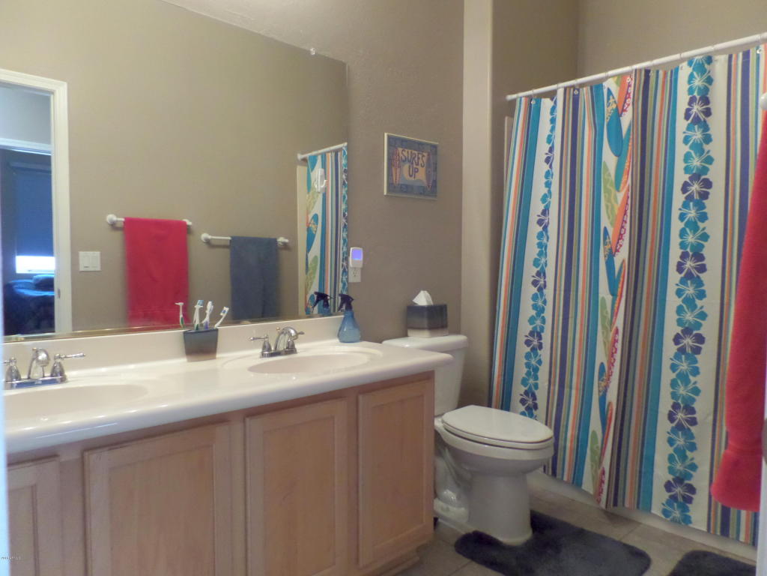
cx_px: 384
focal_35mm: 23
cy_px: 288
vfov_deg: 58.9
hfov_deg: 73.9
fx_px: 510
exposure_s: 1/30
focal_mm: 4.1
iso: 640
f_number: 2.8
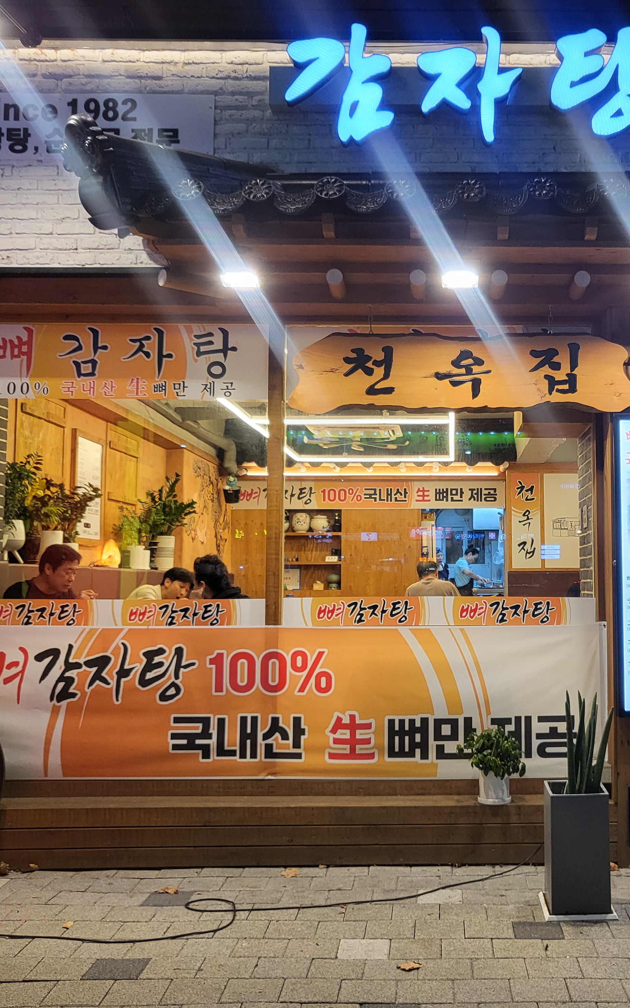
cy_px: 505
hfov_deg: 33.7
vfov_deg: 52.7
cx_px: 475
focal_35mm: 37
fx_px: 1016
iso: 160
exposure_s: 1/120
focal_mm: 4.25
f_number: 1.8
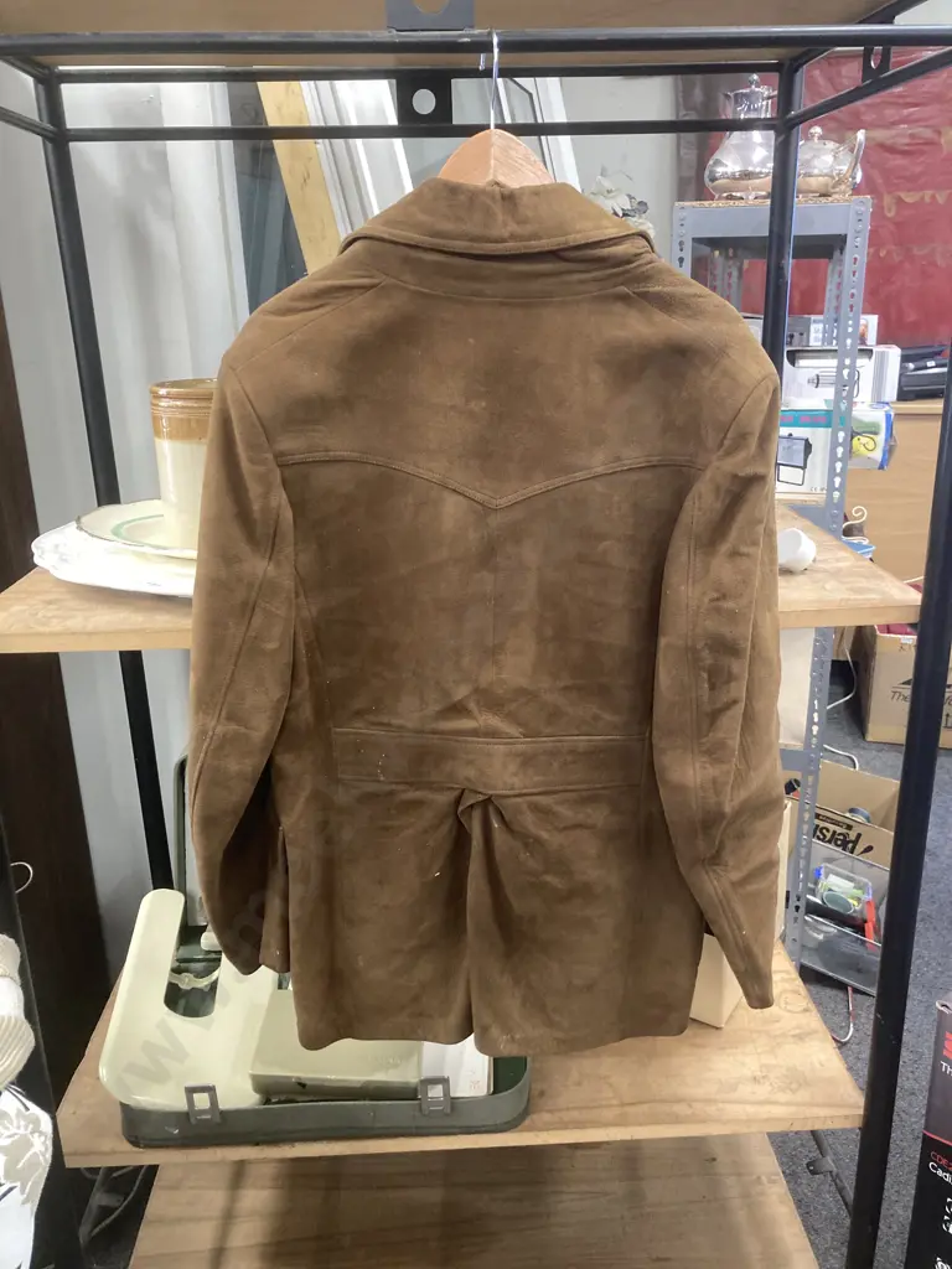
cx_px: 476
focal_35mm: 28
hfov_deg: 49.7
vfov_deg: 63.4
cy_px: 634
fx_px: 1027
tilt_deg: -17.7
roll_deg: +0.4
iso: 250
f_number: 1.8
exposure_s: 1/50
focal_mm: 3.99
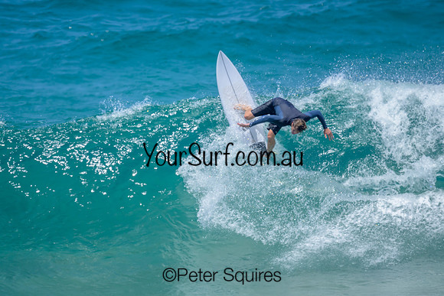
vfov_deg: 1.4
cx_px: 199
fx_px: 12380
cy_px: 110
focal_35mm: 1004
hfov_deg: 2.1
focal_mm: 800
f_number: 6.3
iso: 560
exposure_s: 1/3200
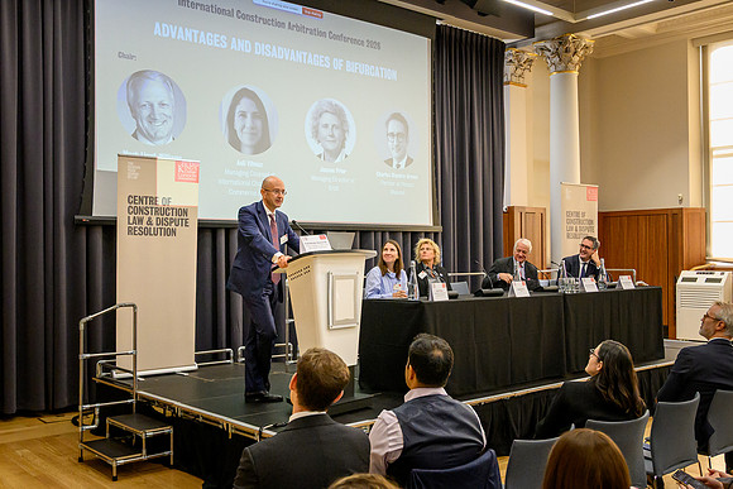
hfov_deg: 52.6
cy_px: 244
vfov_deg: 36.5
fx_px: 741
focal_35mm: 36
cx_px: 366
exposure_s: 1/160
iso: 5000
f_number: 4.5
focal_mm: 24
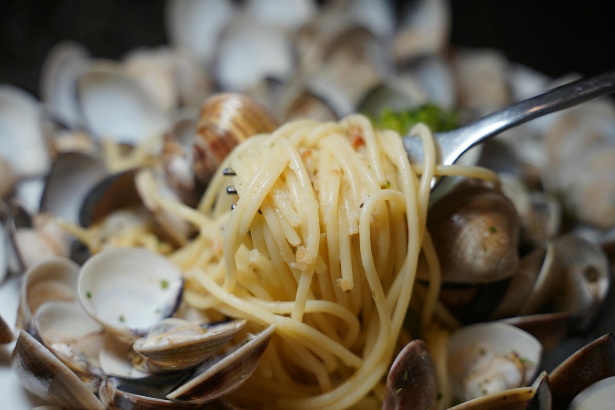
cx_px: 308
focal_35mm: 75
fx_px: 1281
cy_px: 205
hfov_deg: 27.0
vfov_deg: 18.2
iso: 160
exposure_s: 1/80
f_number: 4
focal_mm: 75
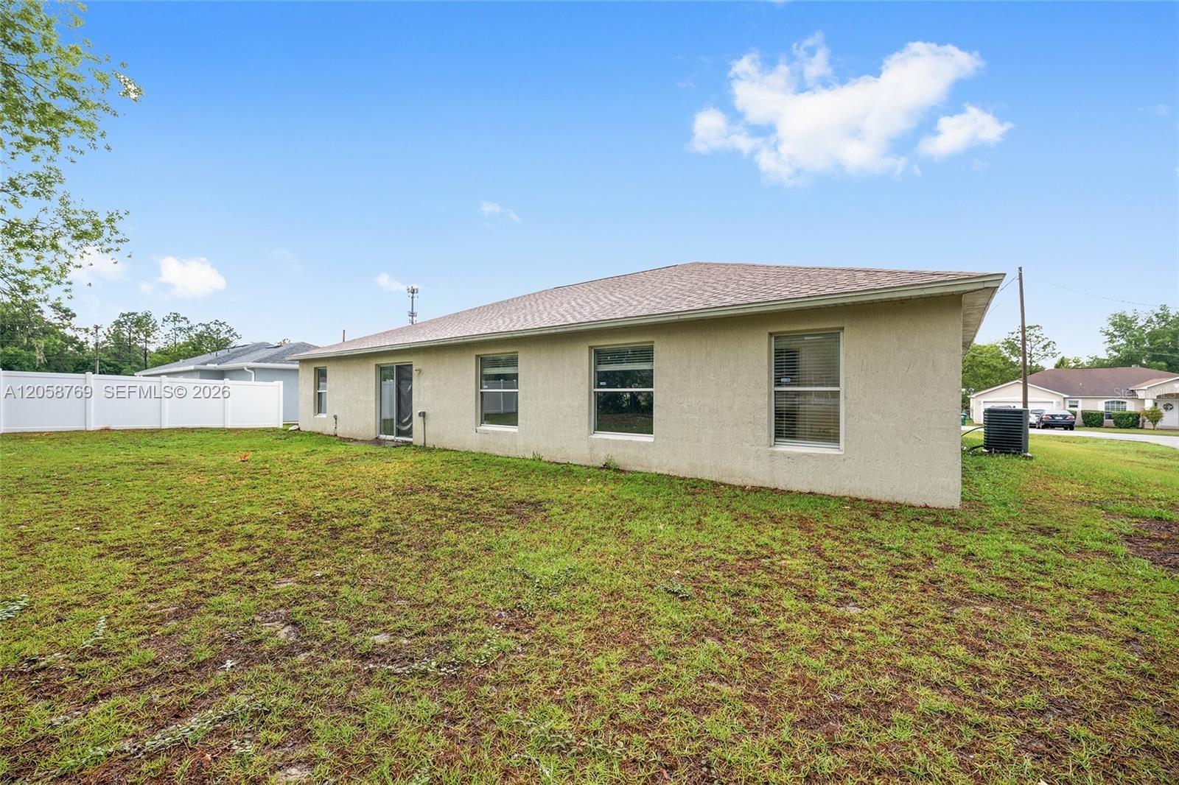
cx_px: 590
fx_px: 458
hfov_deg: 104.3
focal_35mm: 14
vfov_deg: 81.2
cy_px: 392
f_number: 7.1
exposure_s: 1/100
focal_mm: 14
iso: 400
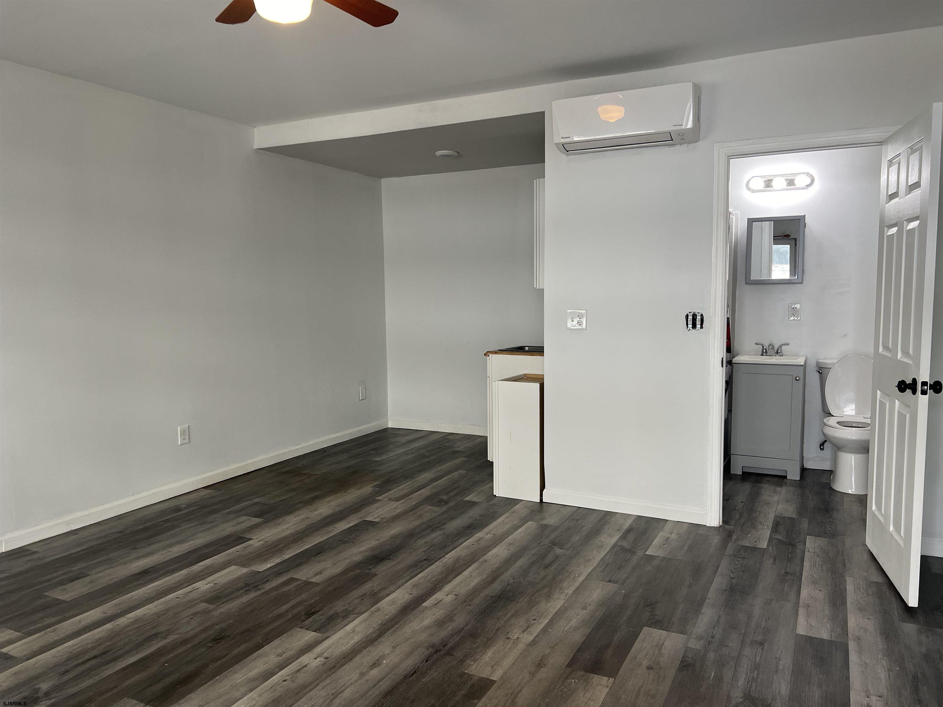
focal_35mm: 26
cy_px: 354
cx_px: 472
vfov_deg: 53.1
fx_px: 708
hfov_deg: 67.3
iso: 80
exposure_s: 1/120
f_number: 1.5
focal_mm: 5.7
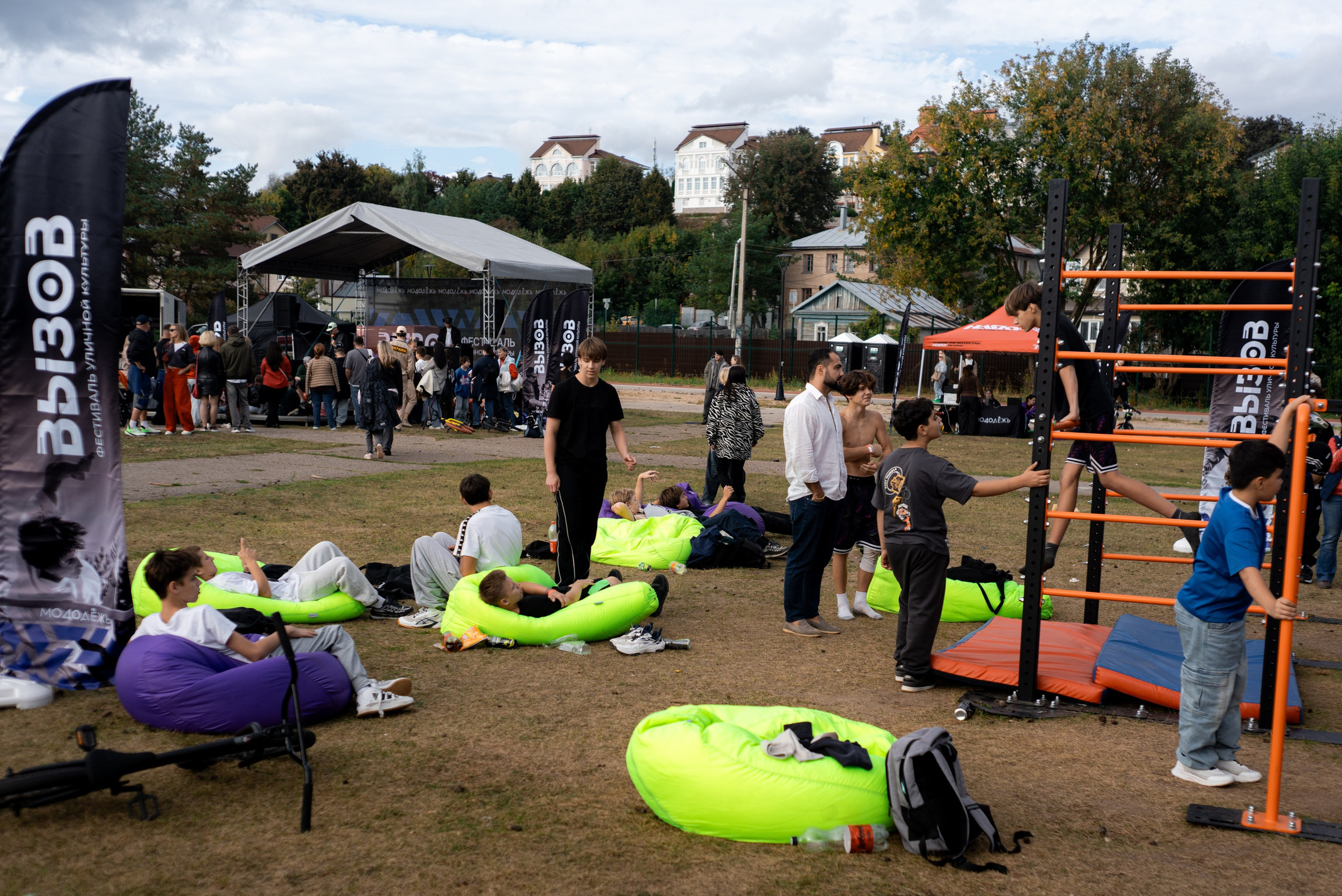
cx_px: 698
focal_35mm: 42
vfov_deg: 31.8
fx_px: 1566
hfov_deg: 46.4
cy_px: 536
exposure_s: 1/2000
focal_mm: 35
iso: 100
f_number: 2.5
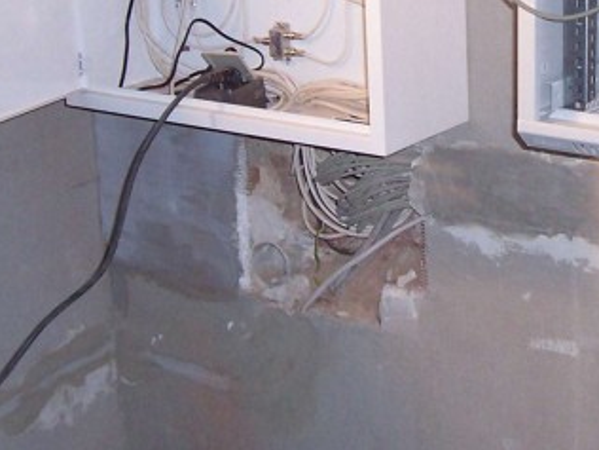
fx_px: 1488
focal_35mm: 86
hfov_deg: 22.3
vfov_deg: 16.9
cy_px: 51
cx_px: 527
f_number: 2.7
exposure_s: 1/60
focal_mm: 5.6
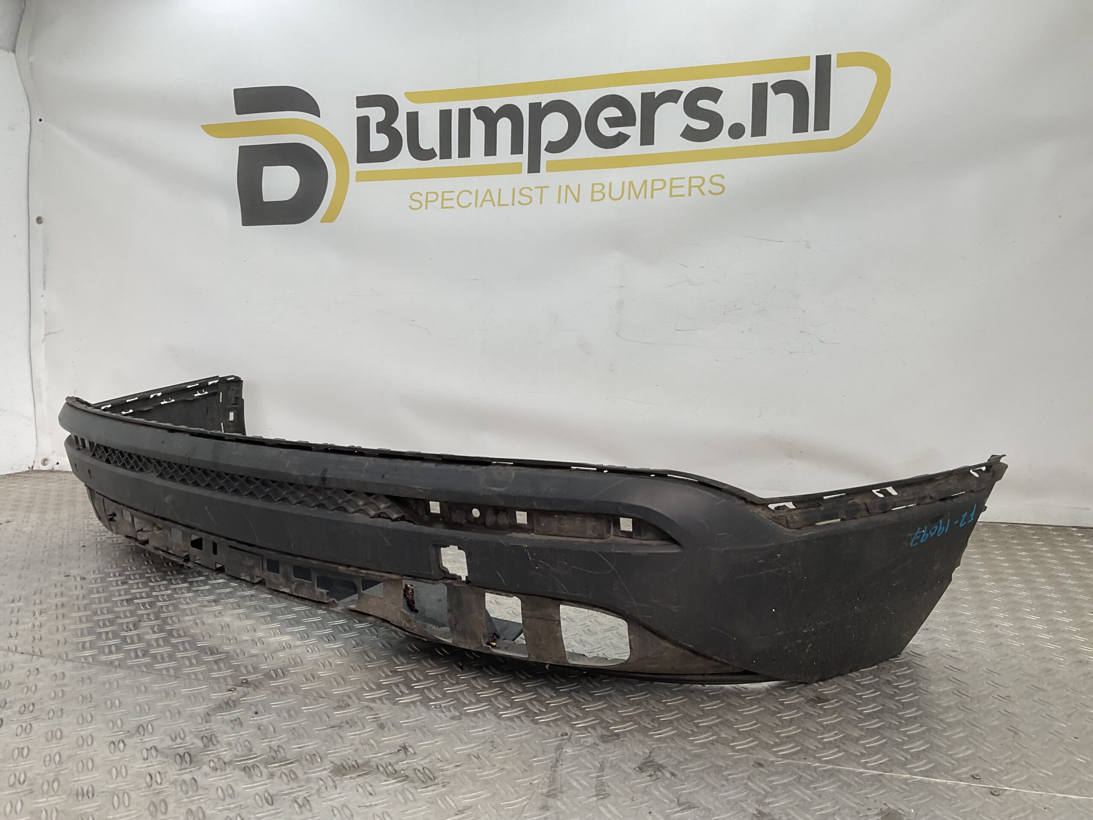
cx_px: 546
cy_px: 410
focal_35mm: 29
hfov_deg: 61.7
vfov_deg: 48.2
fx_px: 916
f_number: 1.8
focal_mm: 3
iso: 16
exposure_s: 1/145
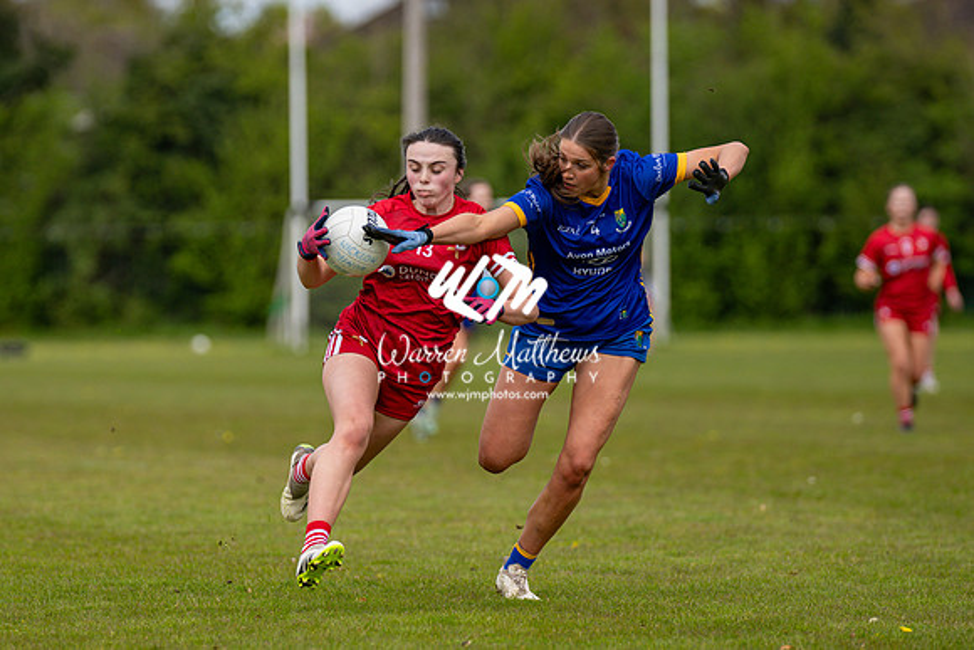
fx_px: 8486
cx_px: 319
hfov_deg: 6.6
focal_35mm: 314
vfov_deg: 4.4
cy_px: 364
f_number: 2.8
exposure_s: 1/2500
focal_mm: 210
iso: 200
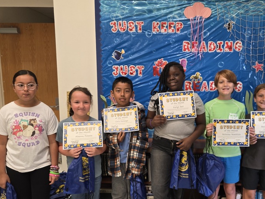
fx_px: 260
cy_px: 119
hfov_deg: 53.1
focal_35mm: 34
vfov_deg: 41.6
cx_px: 172
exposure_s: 1/61
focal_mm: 5.4
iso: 100
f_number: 1.8
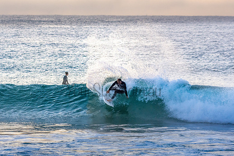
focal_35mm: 347
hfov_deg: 5.9
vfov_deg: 4.0
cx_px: 113
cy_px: 86
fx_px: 2255
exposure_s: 1/1250
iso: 640
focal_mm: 200
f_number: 5.6
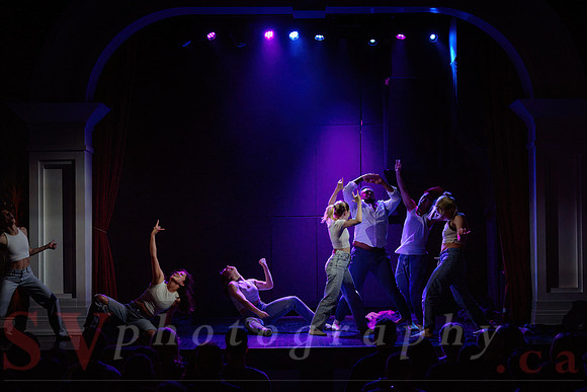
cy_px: 207
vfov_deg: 16.1
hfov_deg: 23.9
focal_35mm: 85
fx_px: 1382
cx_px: 352
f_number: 2.8
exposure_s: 1/250
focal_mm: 70
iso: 1600
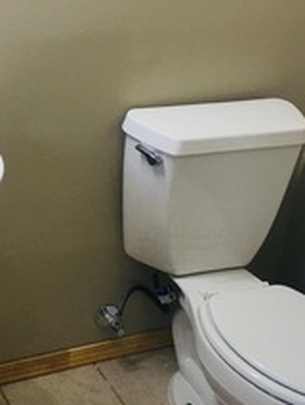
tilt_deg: -24.7
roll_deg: -3.0
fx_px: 798
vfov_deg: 28.5
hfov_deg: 21.0
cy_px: 158
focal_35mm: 68
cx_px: 9
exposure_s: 1/30
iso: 32
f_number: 2.2
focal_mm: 4.15
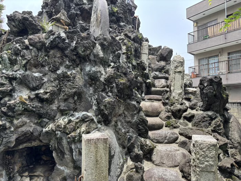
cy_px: 90
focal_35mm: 26
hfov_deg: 67.3
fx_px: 181
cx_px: 120
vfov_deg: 53.1
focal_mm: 5.96
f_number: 1.6
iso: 50
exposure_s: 1/608
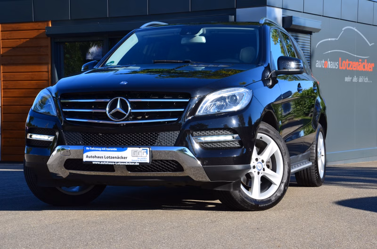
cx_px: 188
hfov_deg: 26.0
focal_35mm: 78
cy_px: 124
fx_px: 815
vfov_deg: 17.4
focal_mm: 52
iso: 180
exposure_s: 1/125
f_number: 11
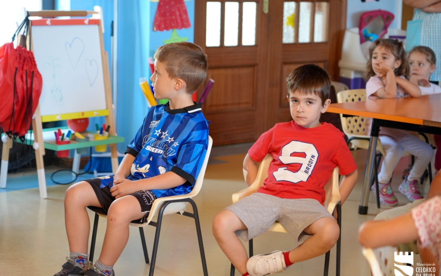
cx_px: 221
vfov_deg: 15.6
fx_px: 1010
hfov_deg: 24.6
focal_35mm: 84
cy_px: 141
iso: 2000
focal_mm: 82
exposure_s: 1/160
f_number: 4
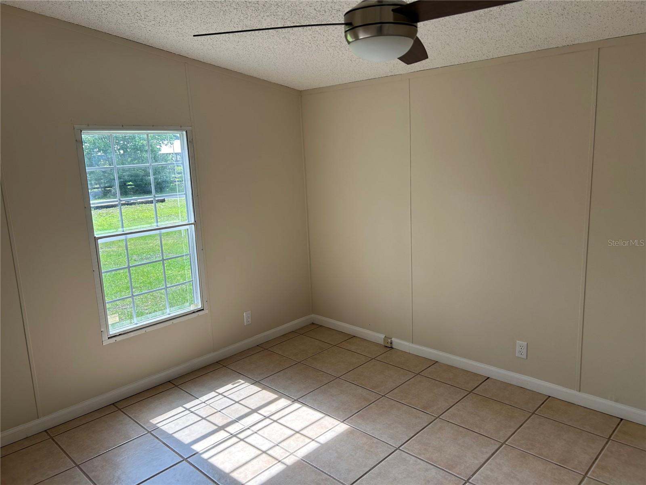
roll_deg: +2.8
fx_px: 485
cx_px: 323
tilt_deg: -10.9
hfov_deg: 67.3
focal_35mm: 26
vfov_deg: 53.1
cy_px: 242
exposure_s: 1/482
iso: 50
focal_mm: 5.7
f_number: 1.5
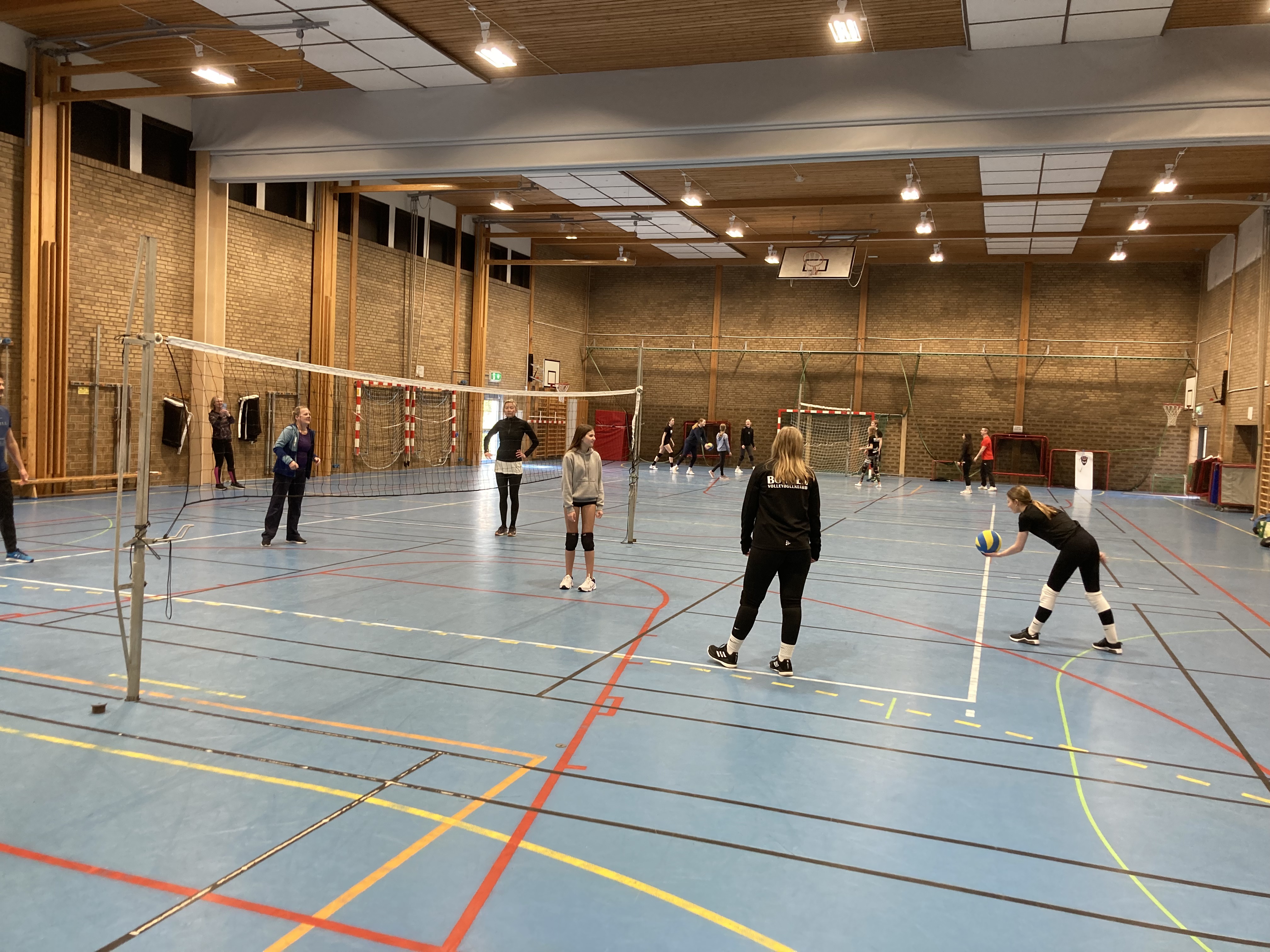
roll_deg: -2.1
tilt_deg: -3.8
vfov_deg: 49.7
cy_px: 476
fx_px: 1027
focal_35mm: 28
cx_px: 635
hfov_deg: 63.4
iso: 100
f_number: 1.8
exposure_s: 1/58
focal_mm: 3.99
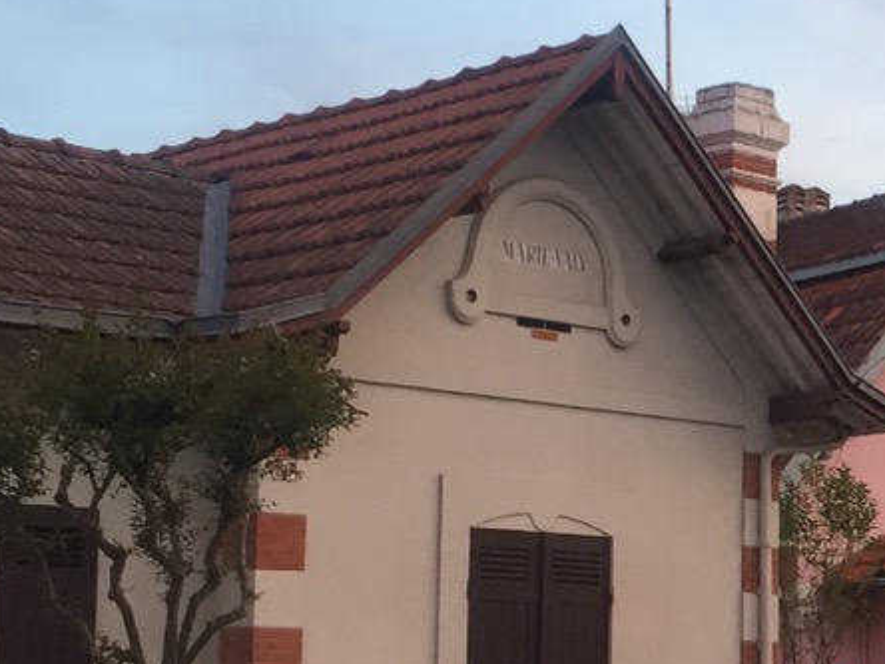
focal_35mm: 98
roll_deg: +0.3
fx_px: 2505
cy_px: 439
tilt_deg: +6.6
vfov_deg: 15.1
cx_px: 927
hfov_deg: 19.3
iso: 32
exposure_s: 1/33
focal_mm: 4.15
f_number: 2.2
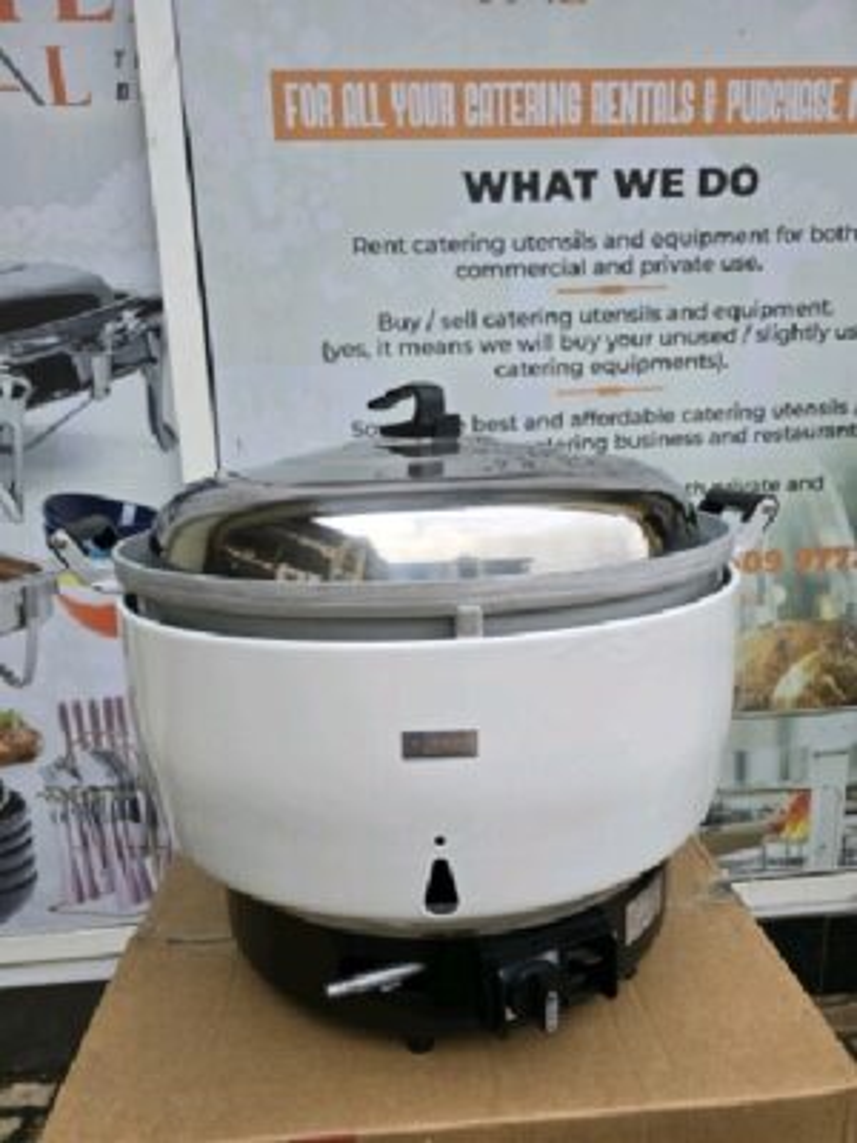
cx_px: 428
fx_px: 759
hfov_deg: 58.9
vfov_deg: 73.9
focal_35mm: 23
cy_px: 572
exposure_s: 1/244
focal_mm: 6.3
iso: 12
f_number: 1.7
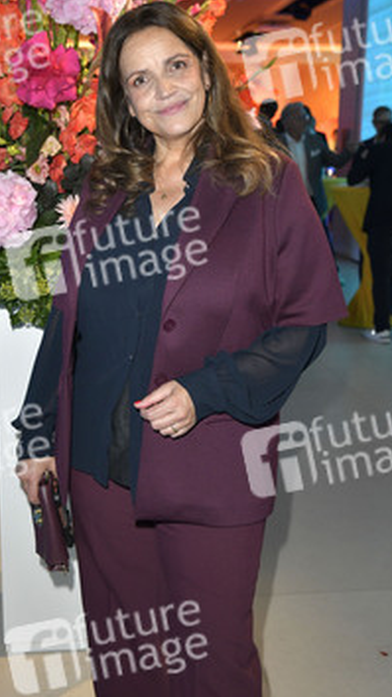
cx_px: 163
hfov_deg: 26.5
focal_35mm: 45
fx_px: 832
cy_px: 352
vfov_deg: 45.5
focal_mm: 38
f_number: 5.6
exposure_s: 1/200
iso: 2500
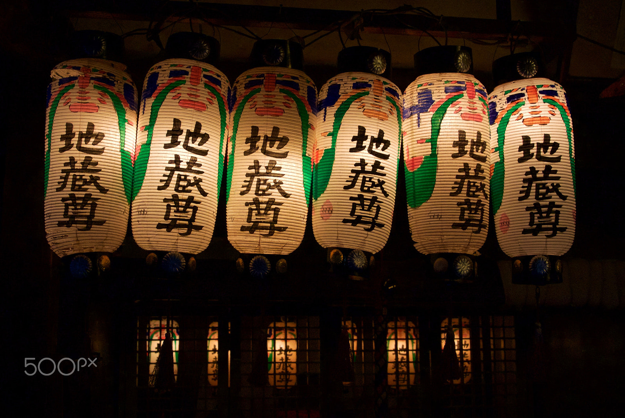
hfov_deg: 48.4
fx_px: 695
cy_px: 209
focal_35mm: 40
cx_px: 312
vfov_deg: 33.5
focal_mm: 15.1
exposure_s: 1/30
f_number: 5.6
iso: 560
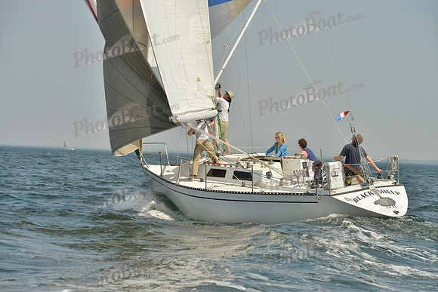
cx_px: 219
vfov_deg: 11.8
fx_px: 1412
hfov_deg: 17.6
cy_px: 146
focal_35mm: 116
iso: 200
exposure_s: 1/1250
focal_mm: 116
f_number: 8
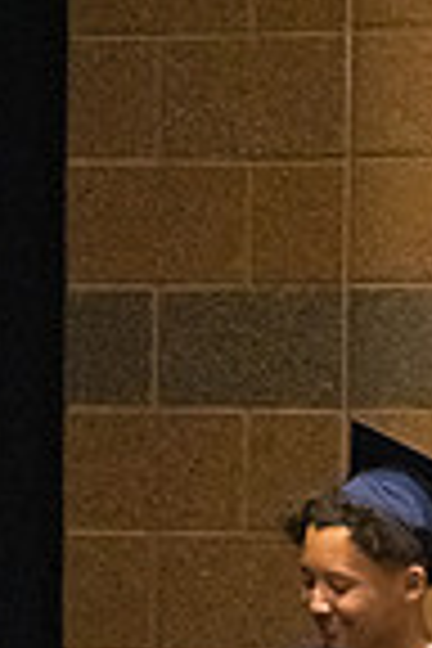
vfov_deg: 2.4
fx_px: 15173
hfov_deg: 1.6
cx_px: 178
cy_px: 968
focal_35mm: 843
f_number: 4.5
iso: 8000
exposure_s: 1/250
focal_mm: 180
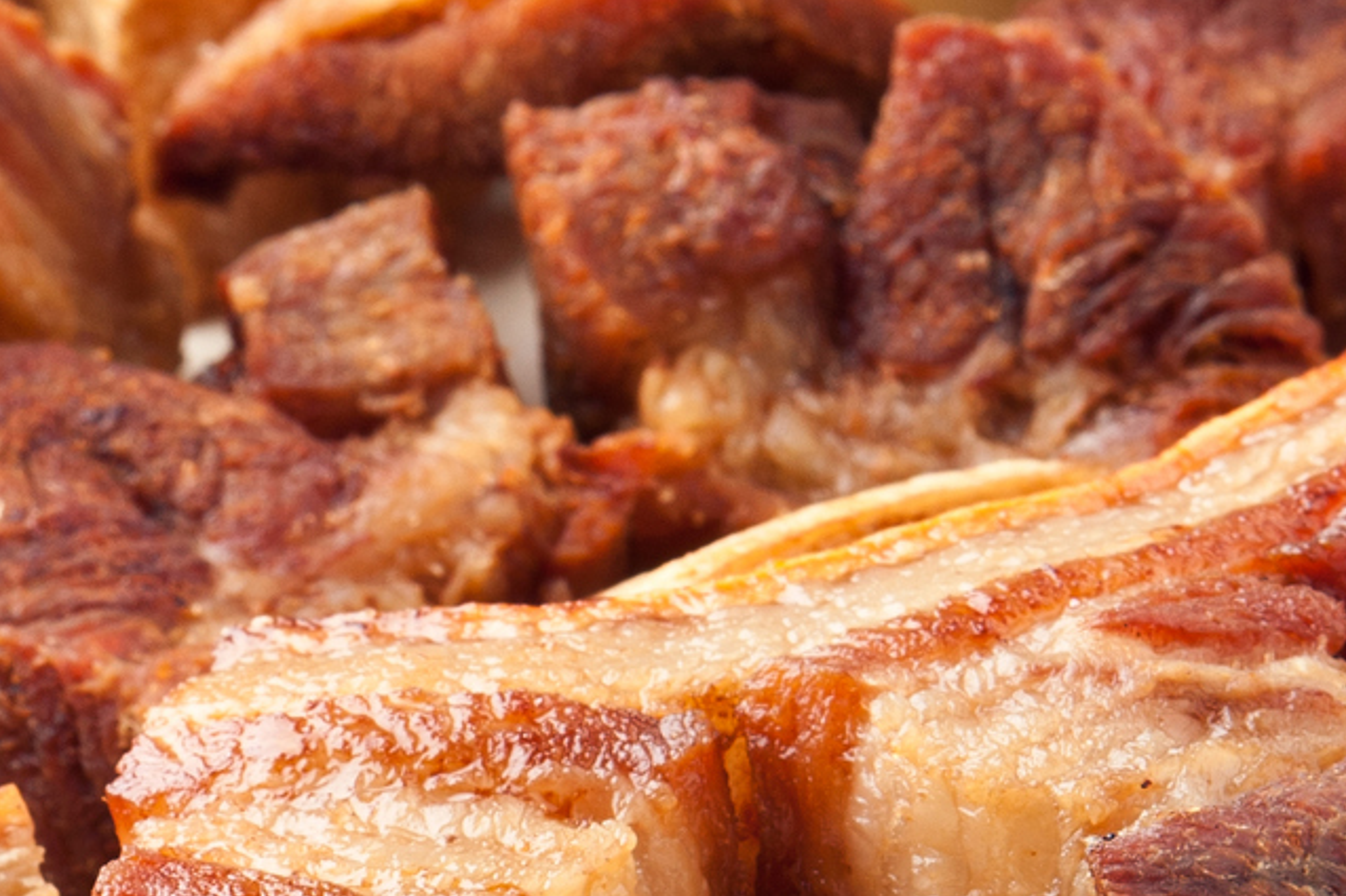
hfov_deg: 5.9
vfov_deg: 3.9
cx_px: 747
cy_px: 215
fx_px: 13045
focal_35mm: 349
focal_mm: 105
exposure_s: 1/125
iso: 400
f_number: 25
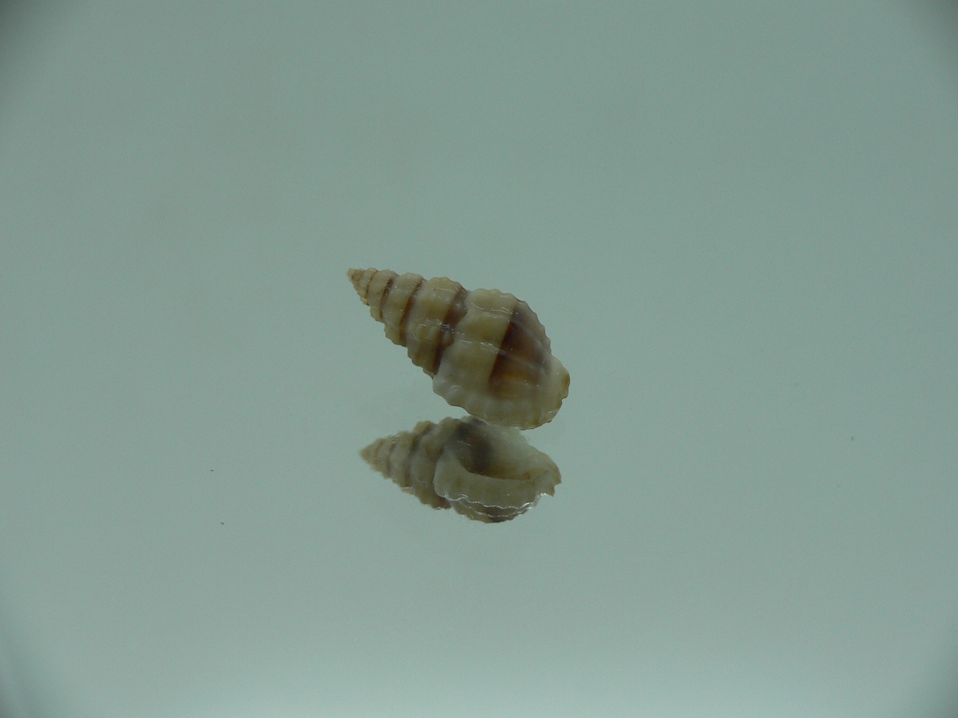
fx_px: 969
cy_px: 359
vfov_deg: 40.7
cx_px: 479
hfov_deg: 52.6
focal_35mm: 35
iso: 80
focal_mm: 4.6
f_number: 2.8
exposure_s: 1/60
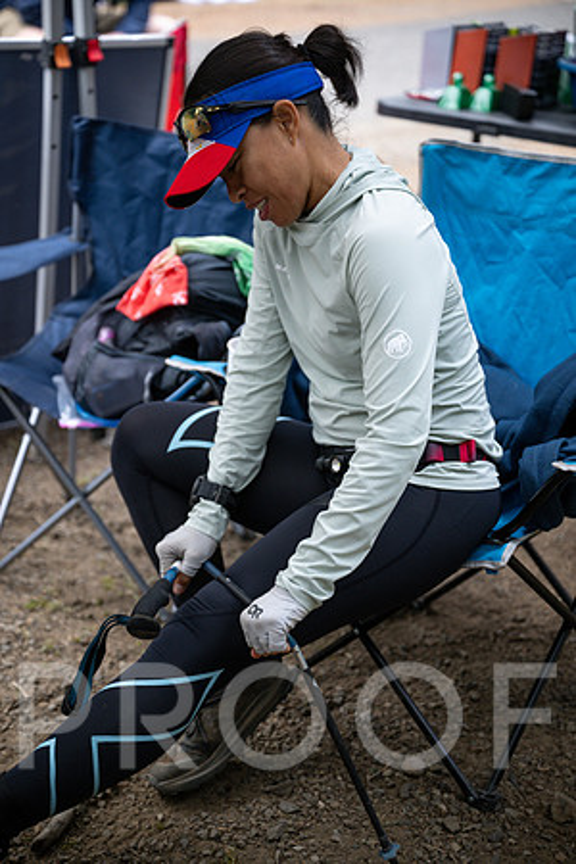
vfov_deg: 30.1
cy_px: 432
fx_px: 1608
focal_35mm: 67
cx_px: 288
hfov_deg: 20.3
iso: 1250
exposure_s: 1/250
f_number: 2.8
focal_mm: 67
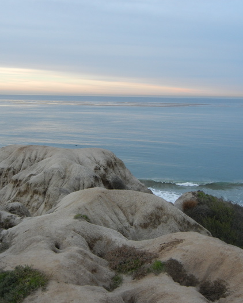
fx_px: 359
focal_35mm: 40
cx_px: 115
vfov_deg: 45.8
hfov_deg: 37.3
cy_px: 148
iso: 160
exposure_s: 1/86.2
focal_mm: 5.4
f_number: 3.5
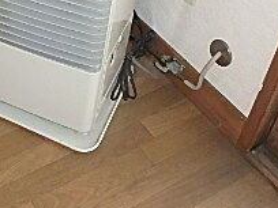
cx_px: 33
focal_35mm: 66
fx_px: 530
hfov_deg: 28.4
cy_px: -48
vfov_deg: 20.7
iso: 400
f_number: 3.5
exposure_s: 1/30
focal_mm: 3.7
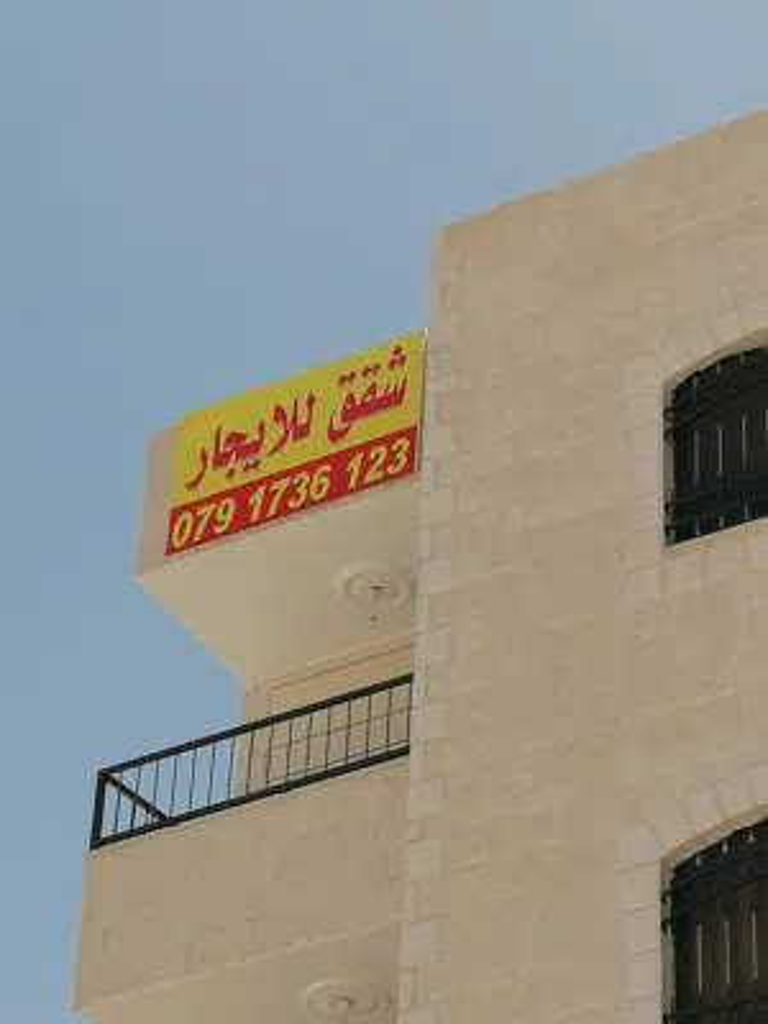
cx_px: 384
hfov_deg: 14.9
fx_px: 2929
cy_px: 512
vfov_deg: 19.8
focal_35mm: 99
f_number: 1.8
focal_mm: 4.75
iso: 50
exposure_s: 1/2353
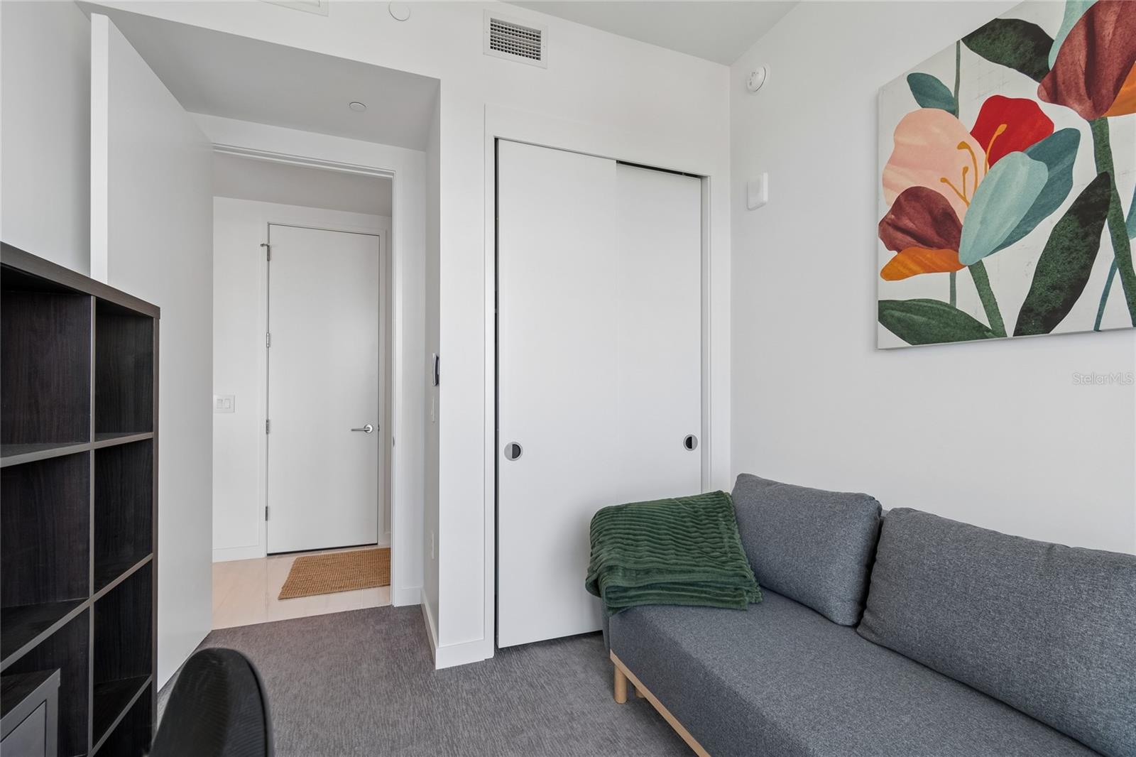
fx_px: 473
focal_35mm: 15
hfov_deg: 100.4
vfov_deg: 77.3
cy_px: 378
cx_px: 568
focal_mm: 10
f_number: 7.1
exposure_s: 1/50
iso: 100
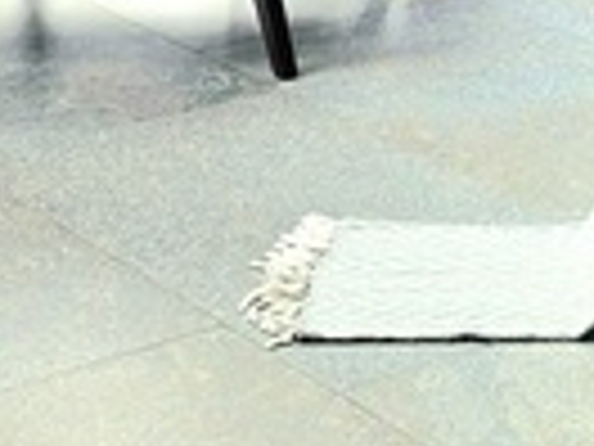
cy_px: -599
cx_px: 882
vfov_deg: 9.2
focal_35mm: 145
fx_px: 2488
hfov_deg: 12.9
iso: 50
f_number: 1.8
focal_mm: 5
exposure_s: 1/1000
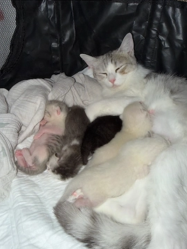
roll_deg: +0.7
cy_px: 139
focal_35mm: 27
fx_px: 194
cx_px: 92
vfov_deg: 65.1
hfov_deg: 51.4
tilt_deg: -39.6
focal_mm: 2.22
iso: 25
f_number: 2.2
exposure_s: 1/60
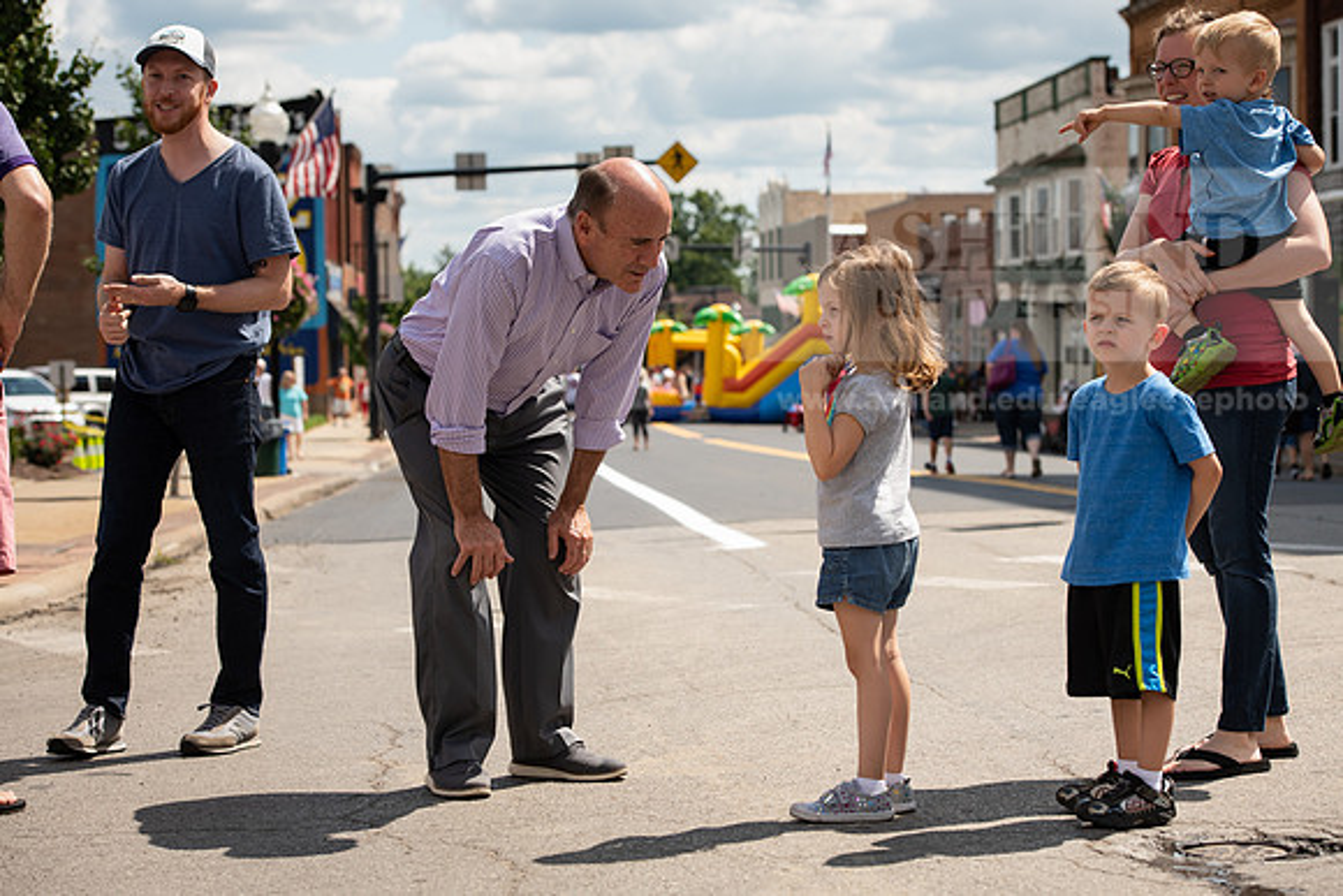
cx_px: 672
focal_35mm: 82
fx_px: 3060
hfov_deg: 24.8
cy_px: 448
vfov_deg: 16.7
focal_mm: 82
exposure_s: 1/640
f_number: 6.3
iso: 200
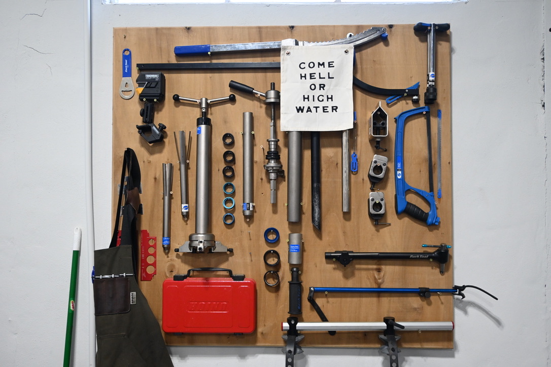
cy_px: 184
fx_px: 517
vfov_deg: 39.1
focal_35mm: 34
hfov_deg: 56.1
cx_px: 276
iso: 1600
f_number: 4
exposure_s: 1/125
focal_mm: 22.5
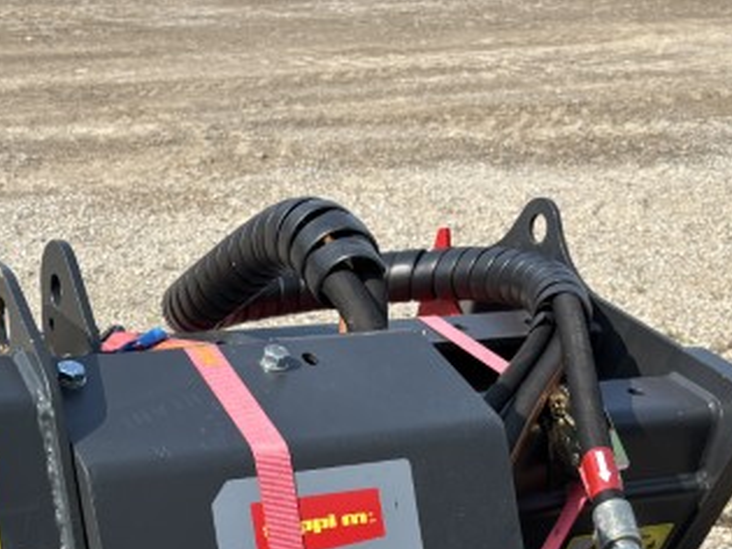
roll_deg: -1.2
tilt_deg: -31.8
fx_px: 1395
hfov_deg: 29.2
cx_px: 242
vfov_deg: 20.6
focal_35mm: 66
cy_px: 679
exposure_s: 1/1984
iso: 50
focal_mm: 5.96
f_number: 1.6
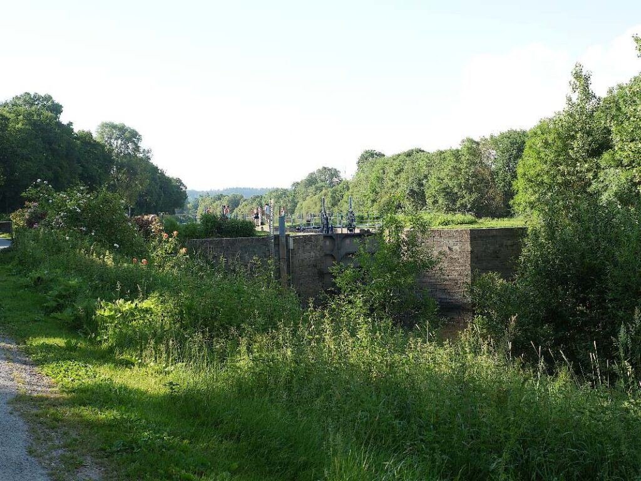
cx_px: 320
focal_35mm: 50
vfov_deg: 29.1
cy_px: 240
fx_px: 926
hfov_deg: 38.2
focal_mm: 25
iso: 200
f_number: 3.5
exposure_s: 1/640
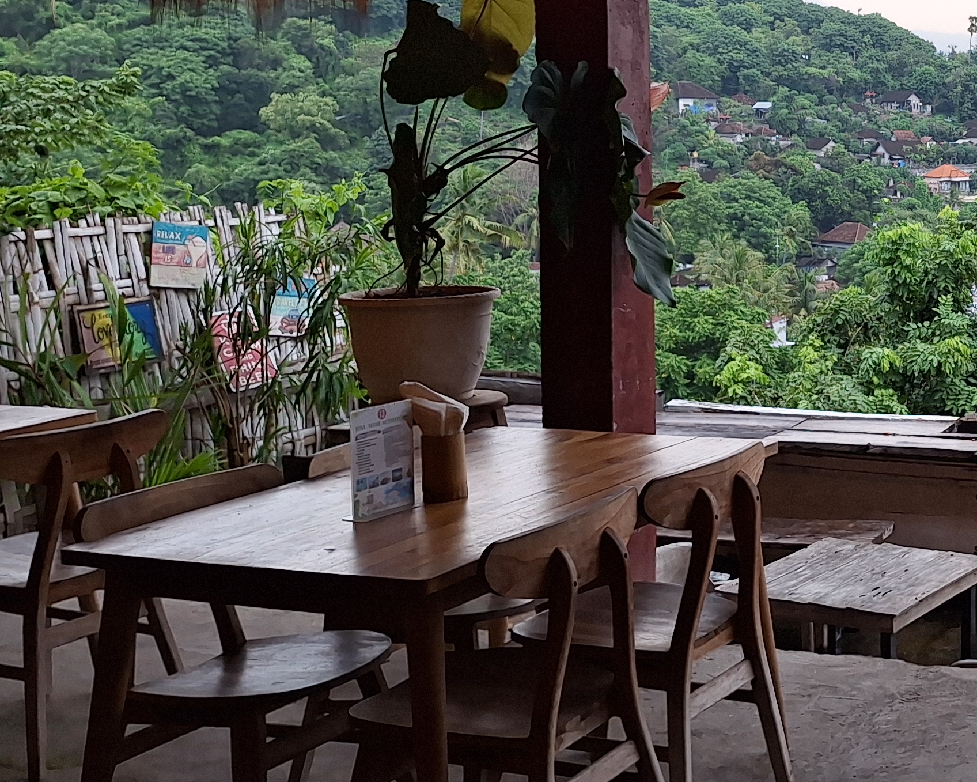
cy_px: 182
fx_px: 1562
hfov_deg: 30.2
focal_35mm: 54
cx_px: 1138
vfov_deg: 27.7
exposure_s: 1/119
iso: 40
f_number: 1.8
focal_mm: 5.54
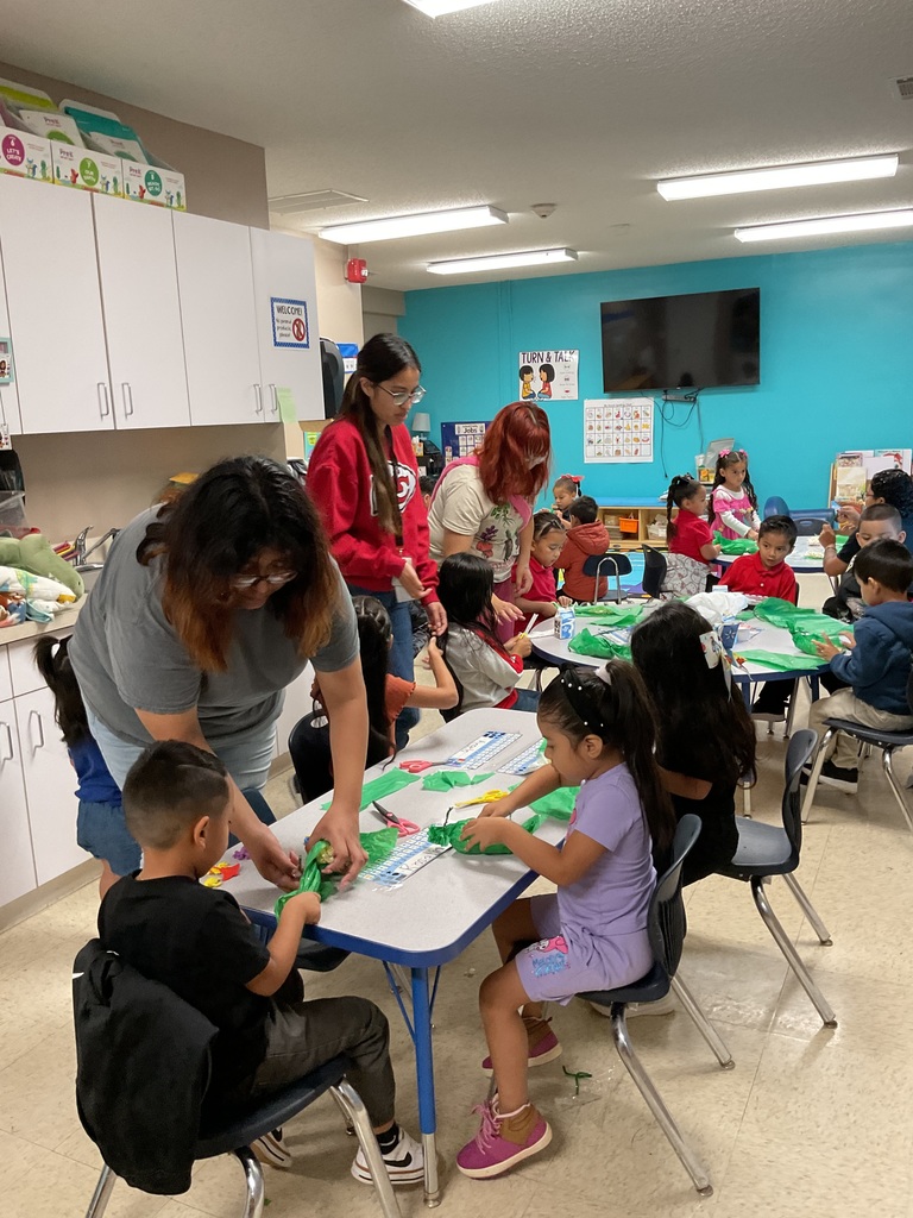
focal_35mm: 29
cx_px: 456
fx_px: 1020
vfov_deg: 61.7
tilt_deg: -11.9
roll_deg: +2.2
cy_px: 609
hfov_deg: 48.2
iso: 160
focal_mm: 3
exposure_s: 1/60
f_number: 1.8
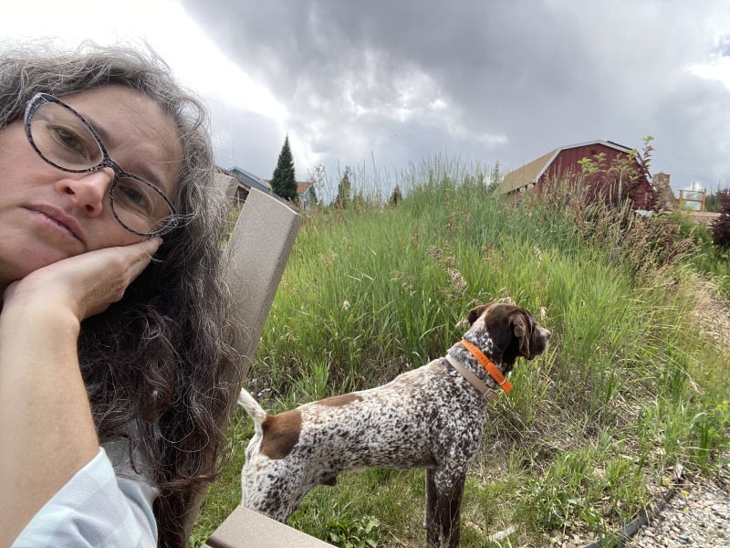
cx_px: 365
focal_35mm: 23
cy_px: 274
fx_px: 485
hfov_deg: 73.9
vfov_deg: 58.9
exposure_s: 1/224
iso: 25
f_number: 2.2
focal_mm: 2.71
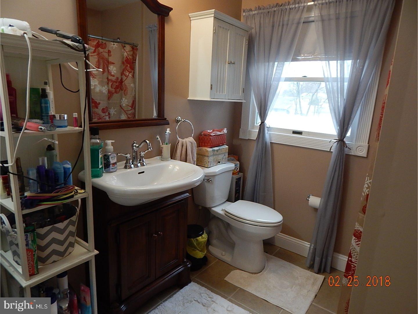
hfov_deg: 76.4
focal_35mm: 22
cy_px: 157
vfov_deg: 61.1
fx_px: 266
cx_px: 209
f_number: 3
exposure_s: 1/30
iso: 200
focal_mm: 4
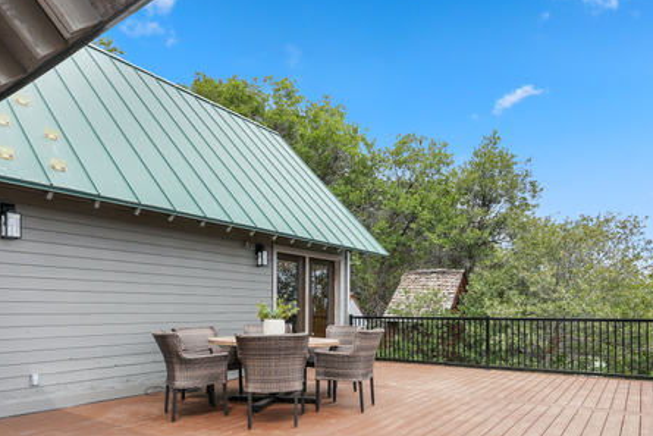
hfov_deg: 75.7
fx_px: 417
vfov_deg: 53.9
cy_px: 294
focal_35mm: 23
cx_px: 373
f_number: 9
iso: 250
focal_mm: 16
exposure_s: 1/200
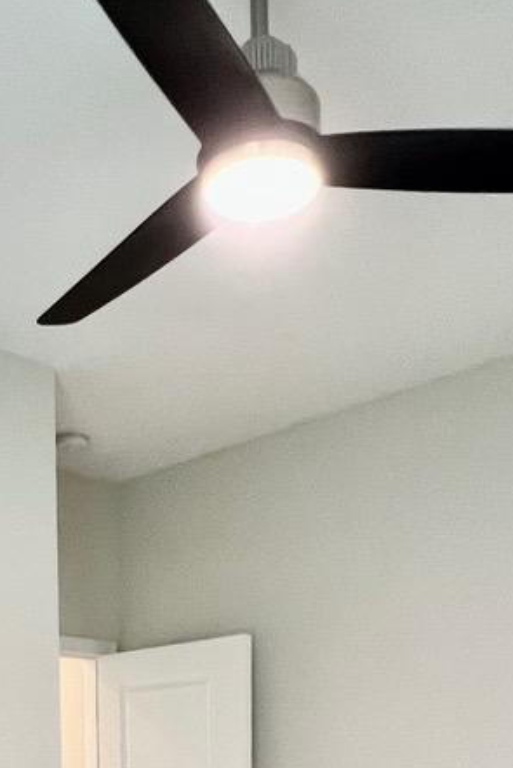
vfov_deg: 34.8
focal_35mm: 47
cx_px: 108
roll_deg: +0.7
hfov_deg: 28.1
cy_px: 883
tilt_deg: -4.6
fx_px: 1004
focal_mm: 1.57
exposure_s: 1/60
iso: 160
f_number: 1.8
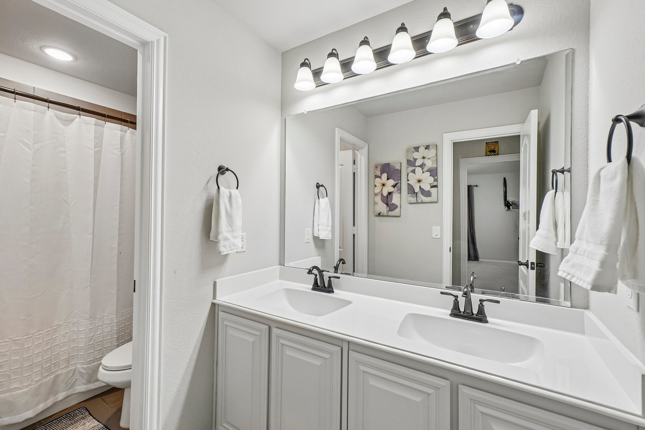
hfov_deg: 100.4
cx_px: 322
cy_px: 215
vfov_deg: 77.3
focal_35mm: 15
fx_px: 269
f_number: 8
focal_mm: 10
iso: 400
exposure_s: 1/50
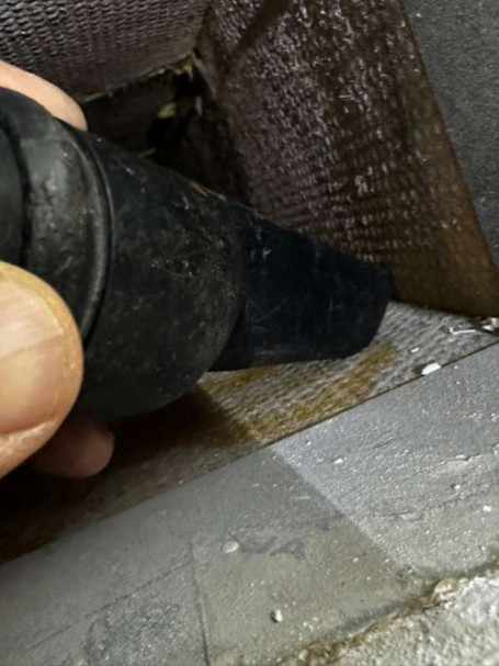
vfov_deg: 61.7
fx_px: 558
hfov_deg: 48.2
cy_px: 333
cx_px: 250
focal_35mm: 29
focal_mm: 4.2
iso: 32
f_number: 2.2
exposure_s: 1/120
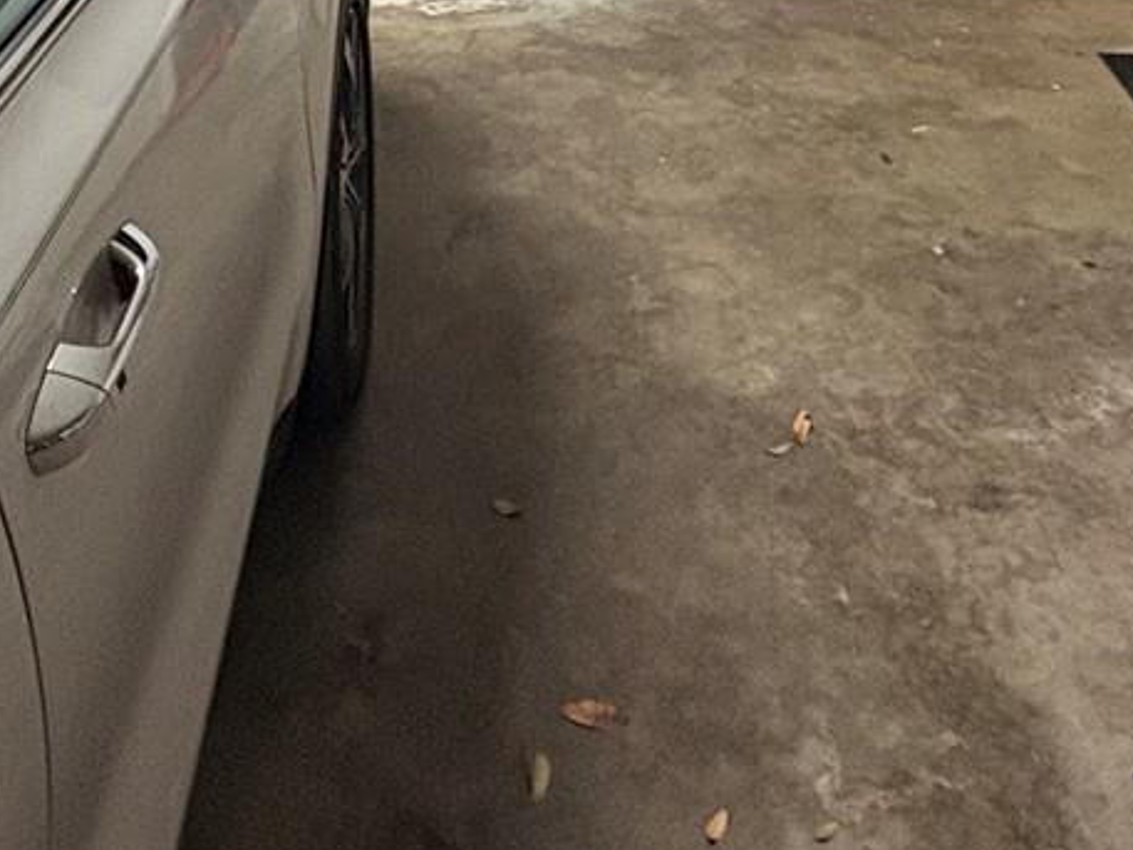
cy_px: -563
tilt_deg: -3.4
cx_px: 337
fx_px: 1604
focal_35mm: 49
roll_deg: +2.5
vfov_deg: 22.0
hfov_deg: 38.3
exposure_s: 1/60
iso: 250
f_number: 2.2
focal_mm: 2.22
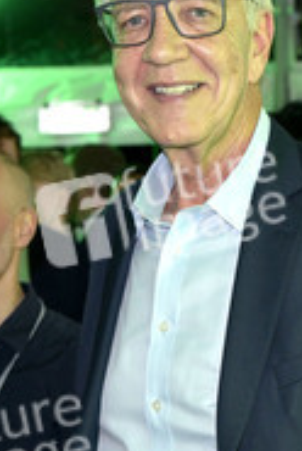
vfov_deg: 20.8
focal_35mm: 97
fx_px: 1216
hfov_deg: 14.1
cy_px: 332
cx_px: 231
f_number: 5
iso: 2000
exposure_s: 1/200
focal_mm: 45
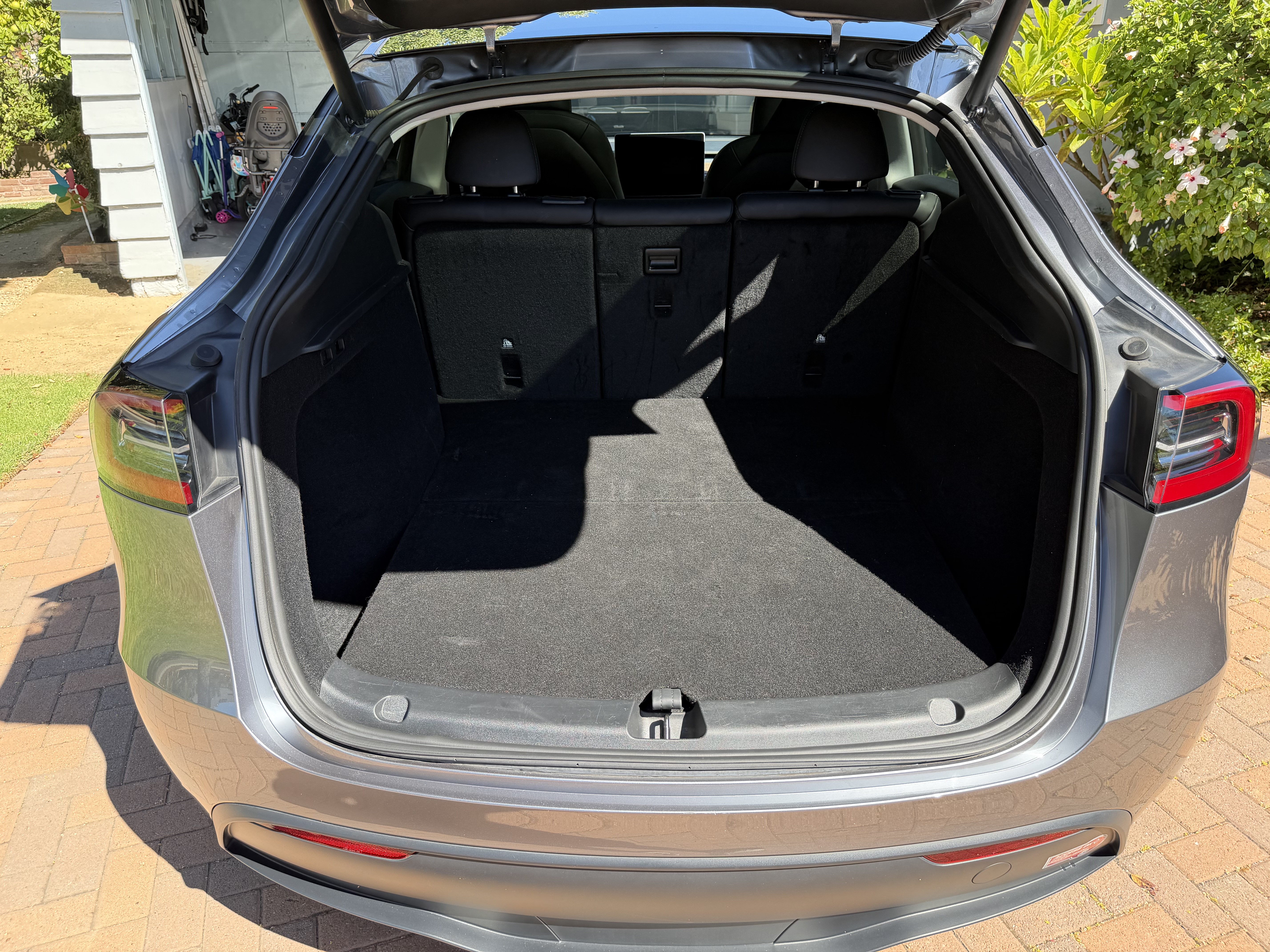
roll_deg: +0.2
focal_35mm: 24
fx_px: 881
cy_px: 476
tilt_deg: -24.1
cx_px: 635
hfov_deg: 71.6
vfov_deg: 56.8
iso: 80
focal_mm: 6.76
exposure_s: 1/632
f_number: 1.78
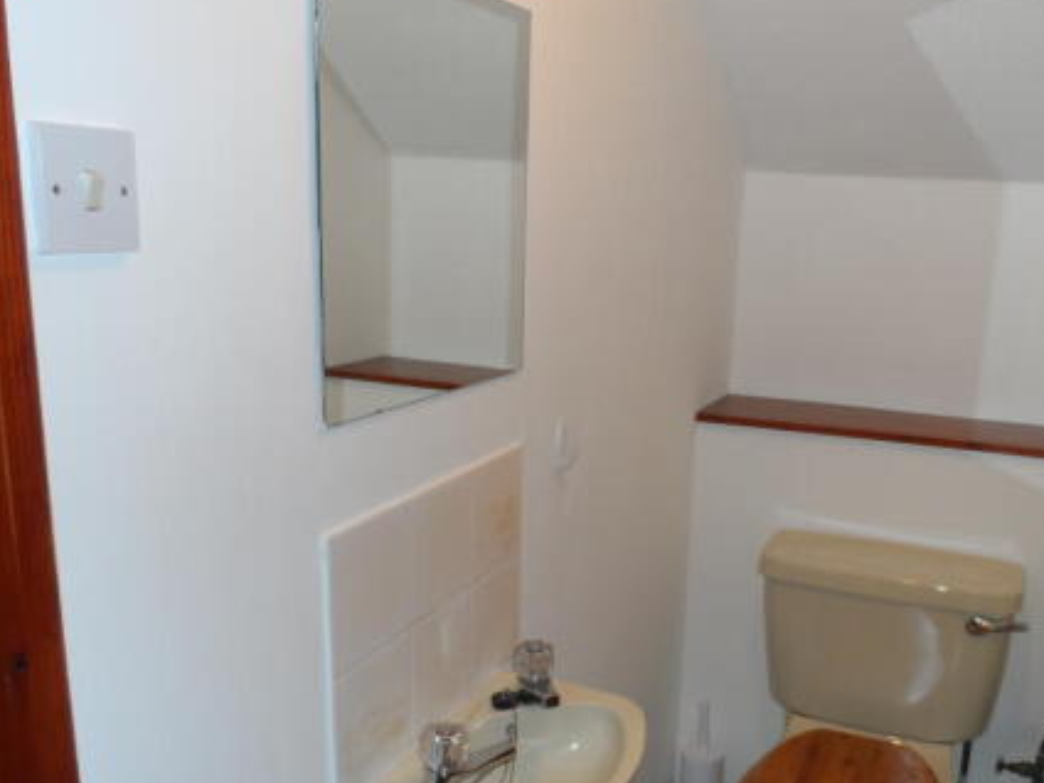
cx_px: 636
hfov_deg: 54.9
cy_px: 481
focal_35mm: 33
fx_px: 995
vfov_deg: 42.7
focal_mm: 4
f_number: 3.2
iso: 100
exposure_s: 1/30
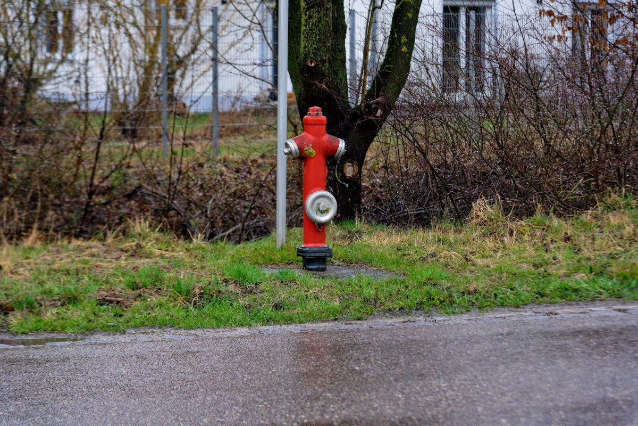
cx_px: 319
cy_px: 213
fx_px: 2127
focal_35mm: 120
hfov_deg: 17.1
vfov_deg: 11.4
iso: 500
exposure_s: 1/250
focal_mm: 120
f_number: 5.6
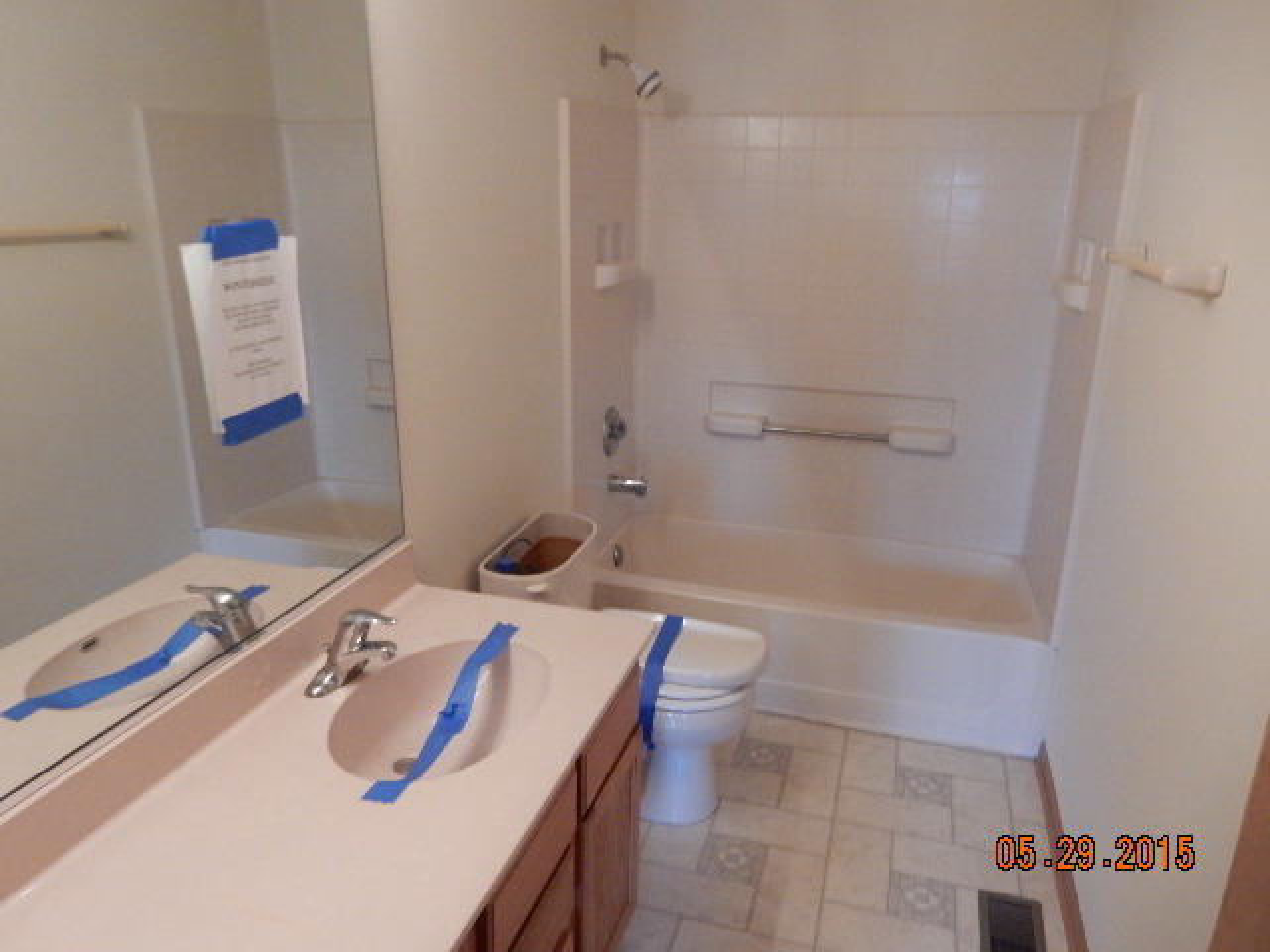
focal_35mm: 25
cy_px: 476
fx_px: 917
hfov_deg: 69.4
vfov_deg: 54.9
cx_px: 635
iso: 400
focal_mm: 4.5
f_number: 3.7
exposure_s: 1/60
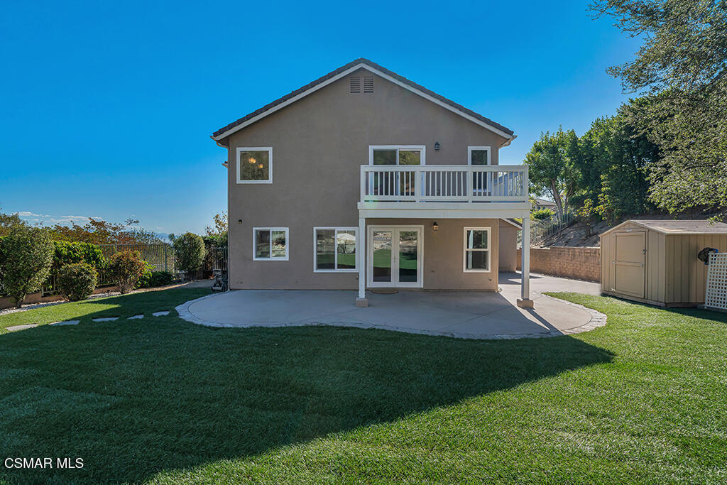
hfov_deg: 96.7
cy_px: 242
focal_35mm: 16
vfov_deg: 73.8
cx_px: 364
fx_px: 323
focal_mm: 16
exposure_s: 1/125
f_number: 8
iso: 400
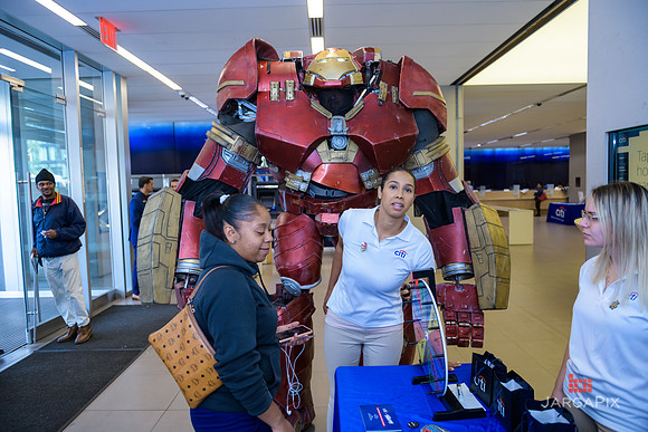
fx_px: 432
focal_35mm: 24
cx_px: 324
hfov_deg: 73.7
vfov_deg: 53.2
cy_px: 216
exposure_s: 1/125
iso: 800
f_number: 3.2
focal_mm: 24
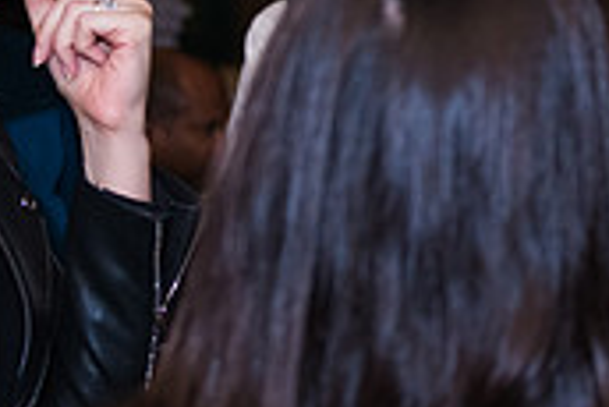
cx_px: 832
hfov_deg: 13.0
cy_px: -140
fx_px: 2573
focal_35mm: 152
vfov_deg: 8.9
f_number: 3.2
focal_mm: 45
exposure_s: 1/125
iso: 1600
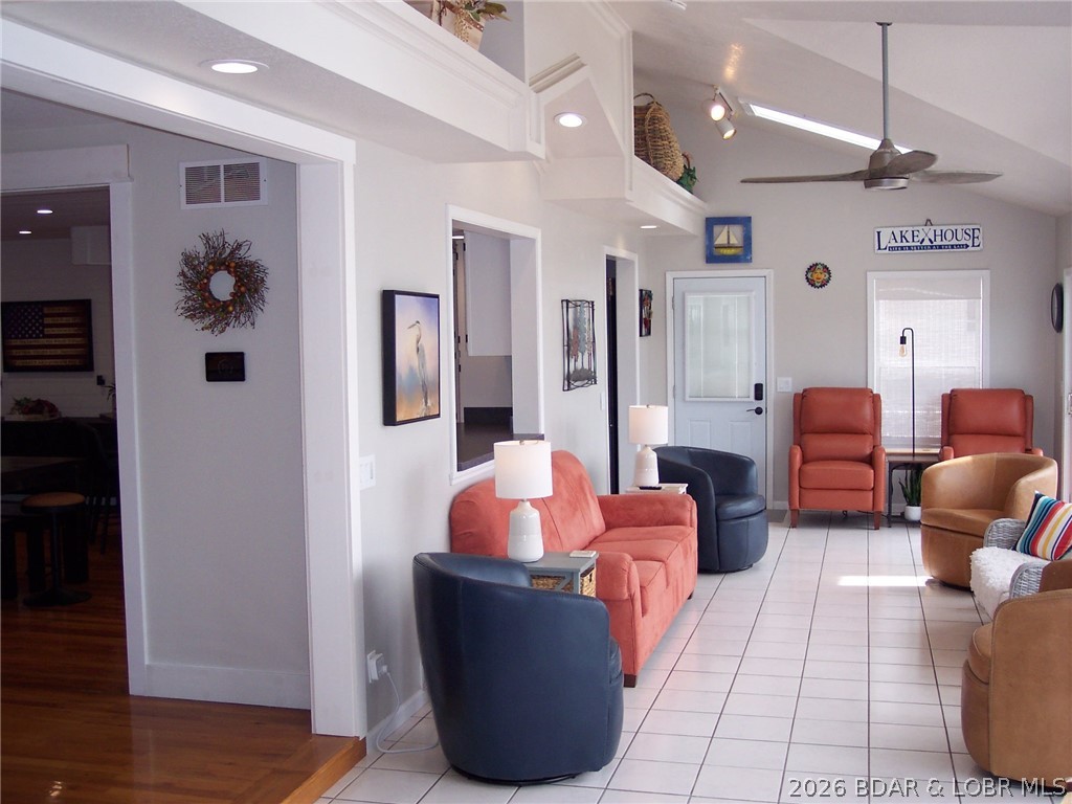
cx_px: 536
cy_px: 402
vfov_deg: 37.7
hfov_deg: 49.0
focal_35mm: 38
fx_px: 1177
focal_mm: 8
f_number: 2.8
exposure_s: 1/250
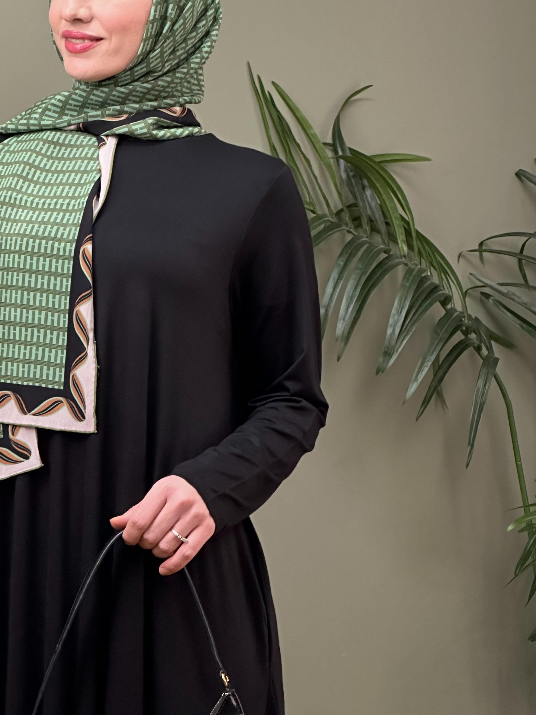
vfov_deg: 15.9
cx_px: 108
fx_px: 2560
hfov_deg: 11.9
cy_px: 279
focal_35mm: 124
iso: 125
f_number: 2.8
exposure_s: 1/50
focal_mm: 9
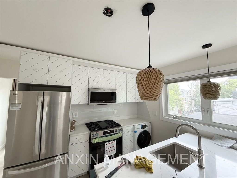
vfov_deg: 85.7
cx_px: 118
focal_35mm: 14
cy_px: 89
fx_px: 96
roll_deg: -0.8
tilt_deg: +6.0
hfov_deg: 102.1
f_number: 2.2
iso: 200
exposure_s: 1/99
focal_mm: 2.22
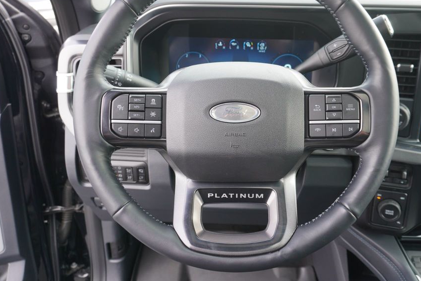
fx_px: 339
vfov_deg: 44.9
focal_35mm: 29
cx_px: 234
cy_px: 118
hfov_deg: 63.4
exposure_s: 1/60
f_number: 4
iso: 160
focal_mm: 16
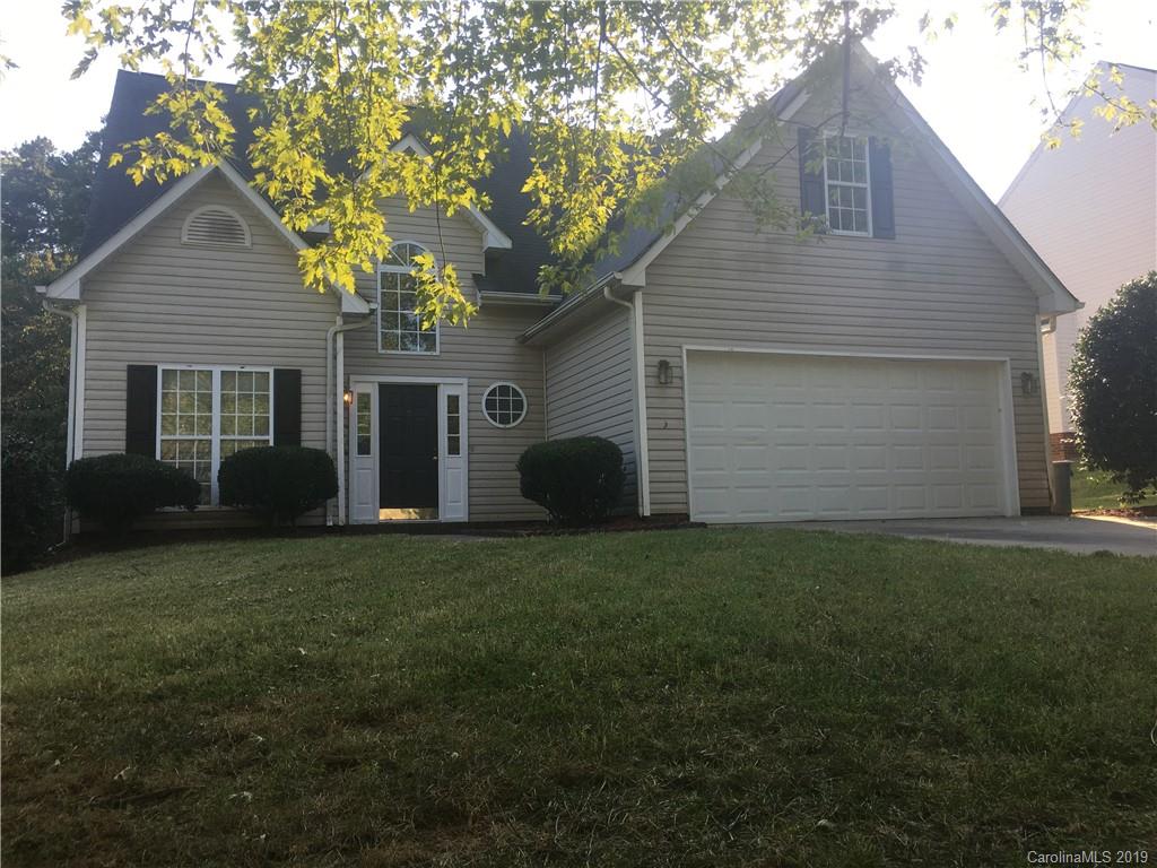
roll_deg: +1.0
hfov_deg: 61.7
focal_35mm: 29
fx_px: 969
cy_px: 434
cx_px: 578
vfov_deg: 48.2
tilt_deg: +6.7
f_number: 2.2
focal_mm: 4.15
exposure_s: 1/353
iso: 25
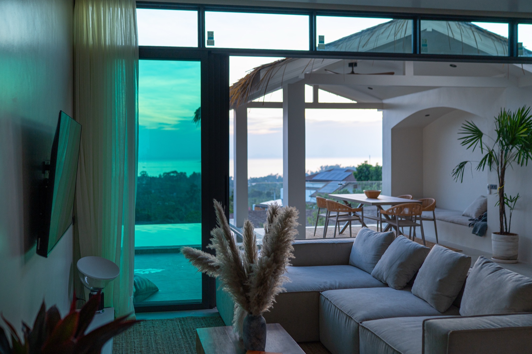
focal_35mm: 35
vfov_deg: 37.8
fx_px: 517
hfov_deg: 54.5
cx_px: 266
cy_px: 177
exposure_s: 1/200
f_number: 2.8
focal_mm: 35
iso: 400
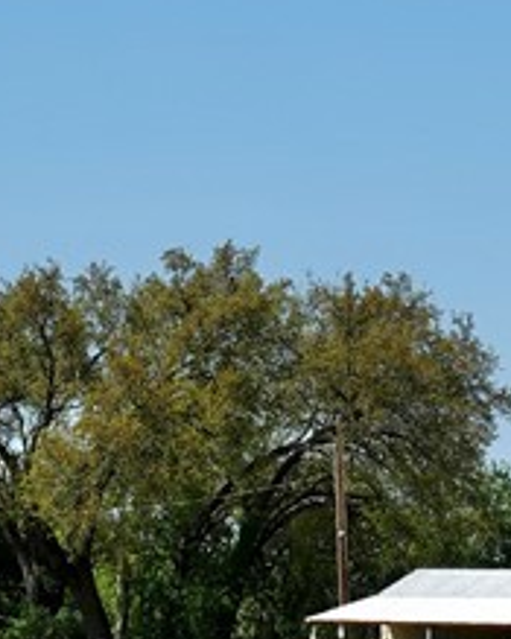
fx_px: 5732
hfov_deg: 5.1
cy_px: 782
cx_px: 847
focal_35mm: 303
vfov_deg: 6.3
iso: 100
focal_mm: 23.95
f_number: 4
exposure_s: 1/800
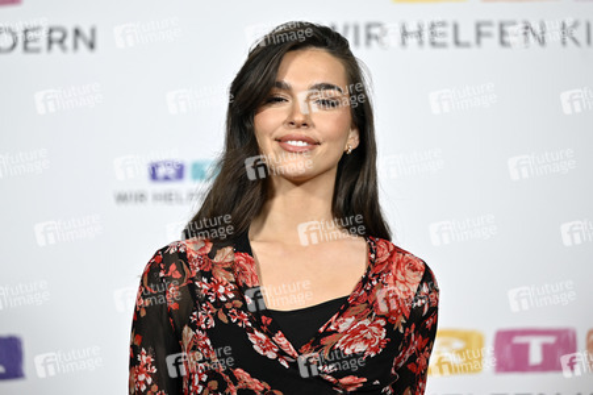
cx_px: 296
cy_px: 198
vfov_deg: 9.8
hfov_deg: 14.7
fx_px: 2304
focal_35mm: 140
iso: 1000
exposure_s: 1/640
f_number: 2.8
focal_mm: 140
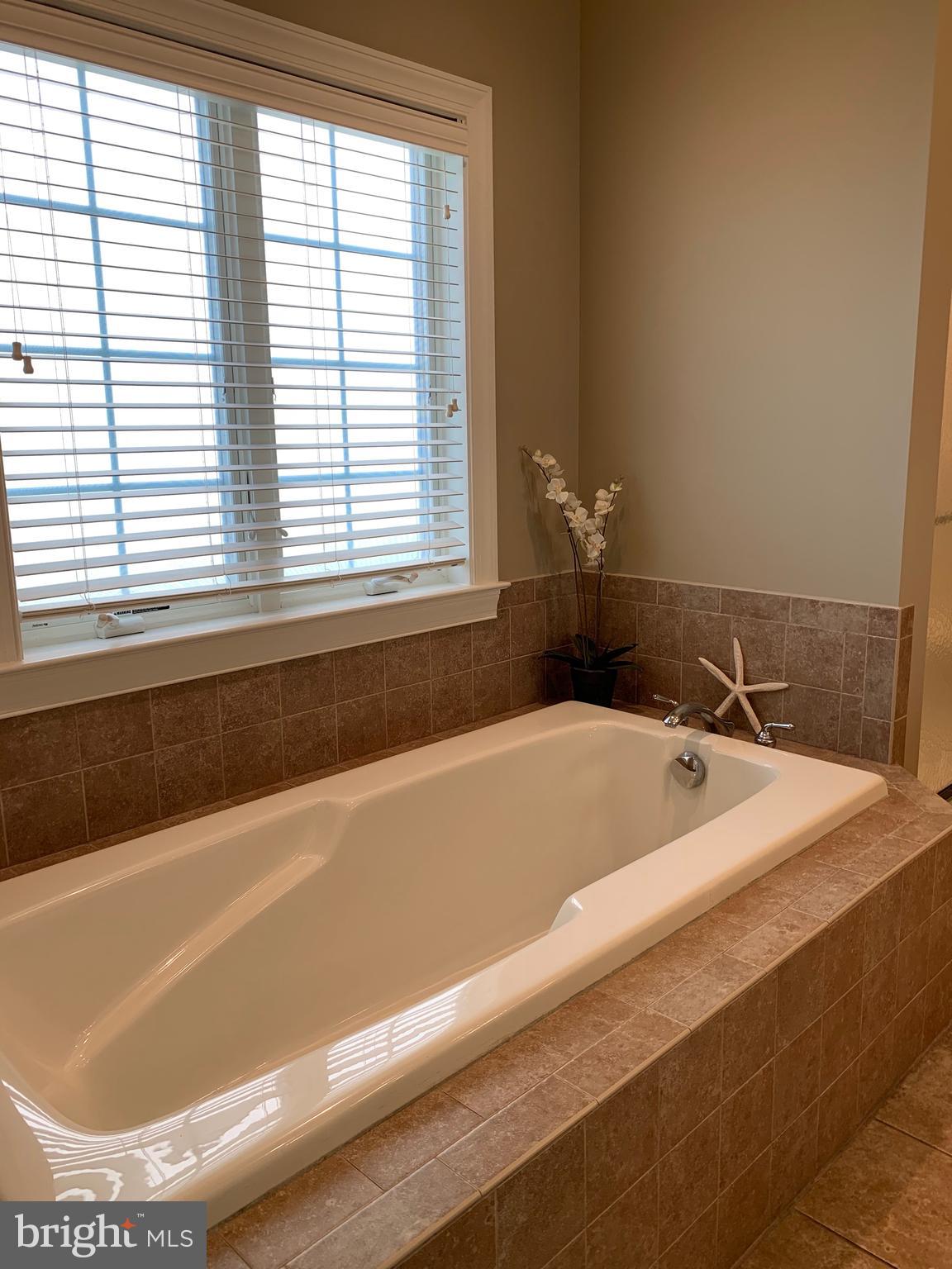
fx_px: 953
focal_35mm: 26
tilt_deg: -11.5
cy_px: 634
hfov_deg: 53.1
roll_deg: +1.1
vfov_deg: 67.3
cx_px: 476
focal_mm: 4.25
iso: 40
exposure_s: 1/120
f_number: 1.8
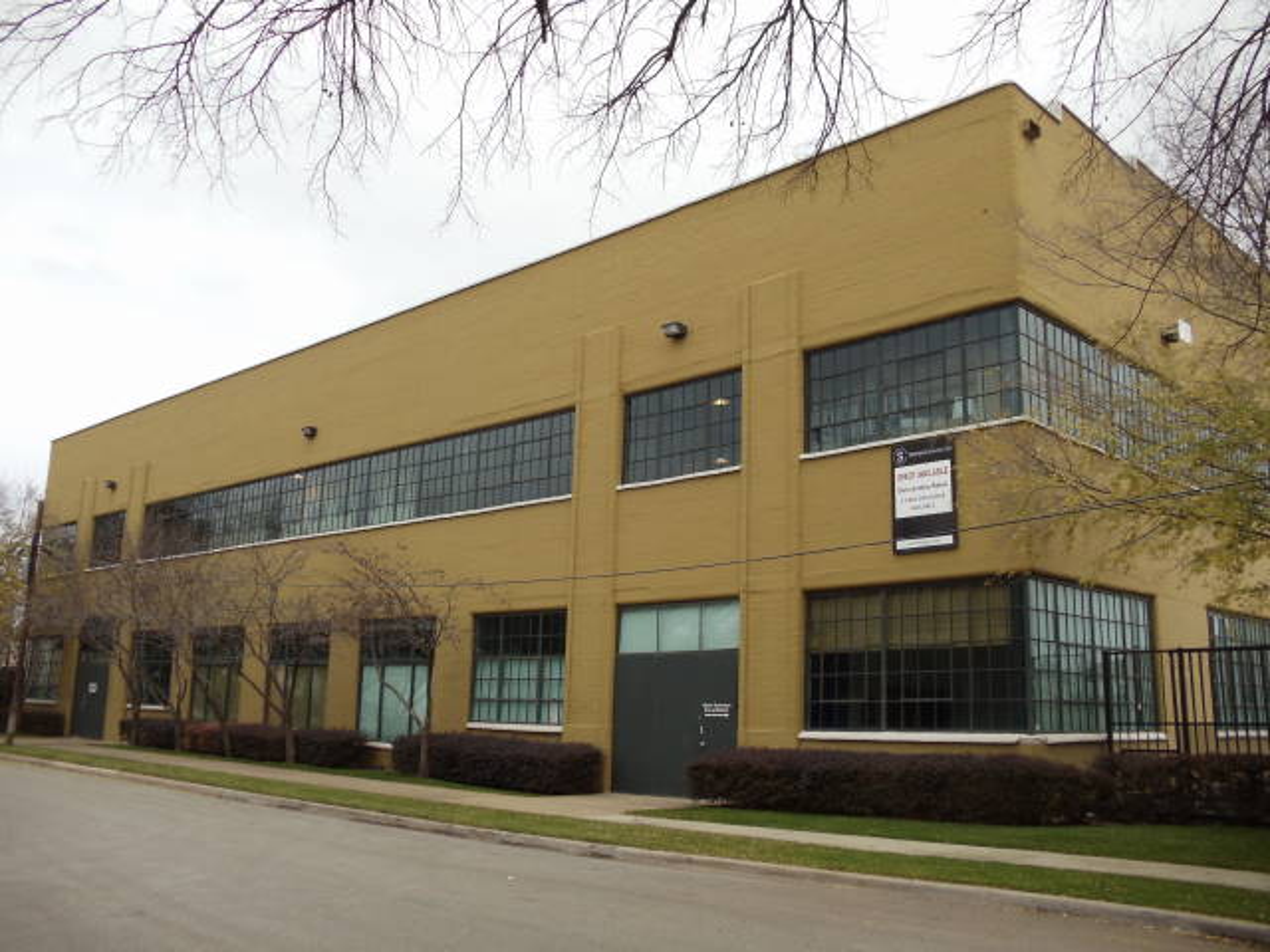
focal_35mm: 44
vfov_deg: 32.9
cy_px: 476
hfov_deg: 42.9
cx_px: 635
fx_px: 1614
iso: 100
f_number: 3.5
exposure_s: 1/250
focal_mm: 6
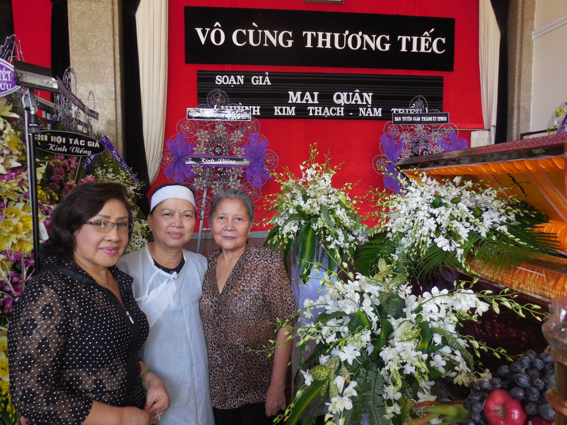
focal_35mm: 25
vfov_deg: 54.9
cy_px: 212
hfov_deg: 69.4
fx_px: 409
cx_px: 284
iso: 200
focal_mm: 4.5
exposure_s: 1/30
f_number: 3.1
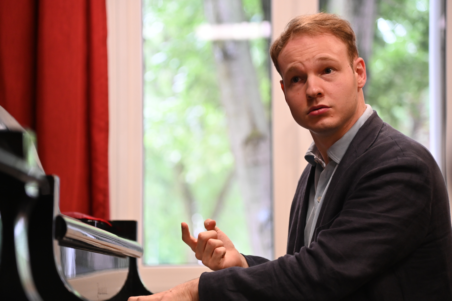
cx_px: 226
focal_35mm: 120
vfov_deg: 11.4
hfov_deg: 17.1
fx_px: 1506
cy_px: 150
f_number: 4
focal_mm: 120
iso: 2500
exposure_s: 1/125
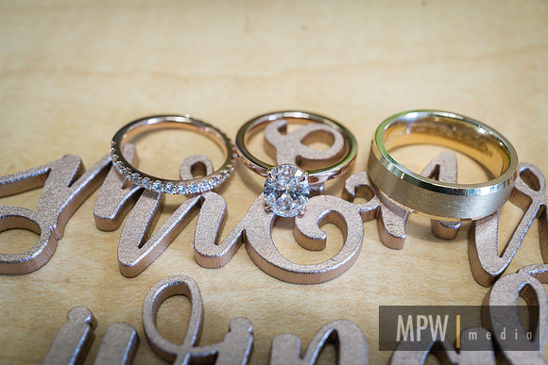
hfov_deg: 52.8
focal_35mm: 36
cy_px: 182
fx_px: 552
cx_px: 274
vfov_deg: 36.7
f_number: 8
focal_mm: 35
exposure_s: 1/125
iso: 2500
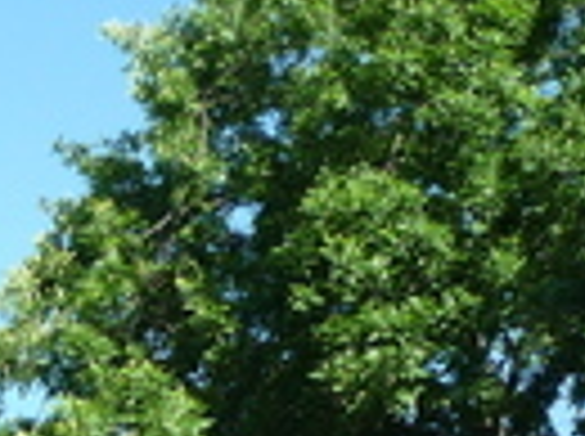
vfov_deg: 8.8
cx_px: -99
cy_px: 894
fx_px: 2665
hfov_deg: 12.3
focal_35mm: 158
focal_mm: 5.2
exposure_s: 1/250
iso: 100
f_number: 4
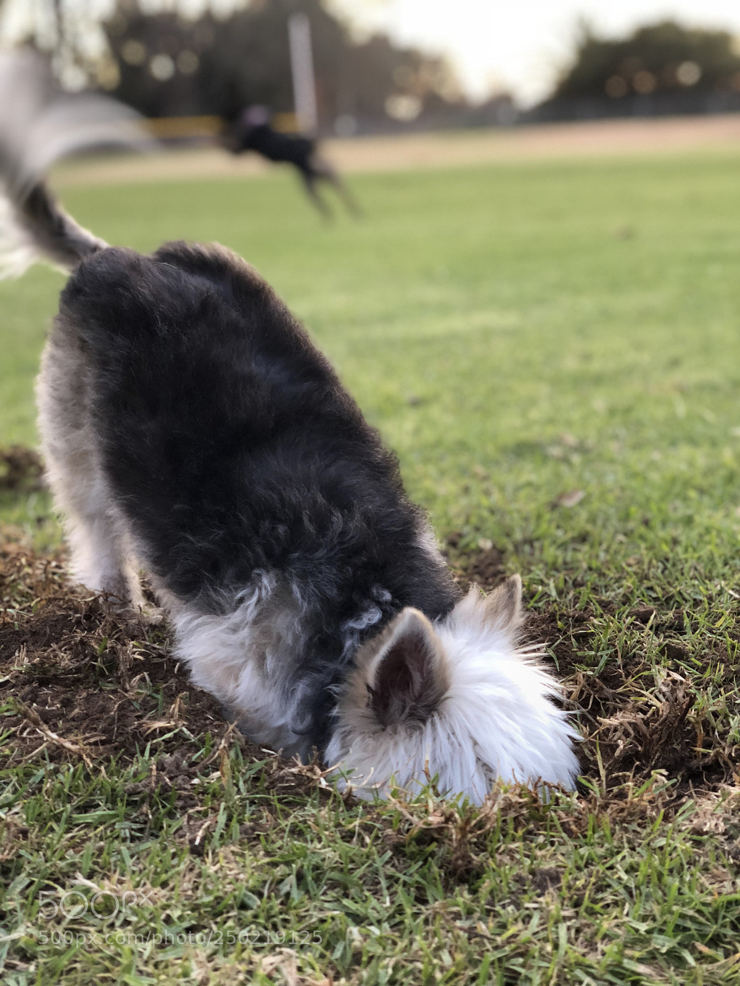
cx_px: 370
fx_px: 1482
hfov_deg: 28.0
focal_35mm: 52
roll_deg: +2.5
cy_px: 493
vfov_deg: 36.8
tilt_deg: -12.8
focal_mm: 6
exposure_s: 1/30
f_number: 2.4
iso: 100
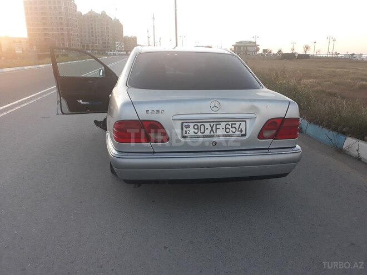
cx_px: 184
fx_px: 286
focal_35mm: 27
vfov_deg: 51.4
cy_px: 138
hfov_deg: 65.3
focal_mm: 3.71
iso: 50
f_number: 1.7
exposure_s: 1/100
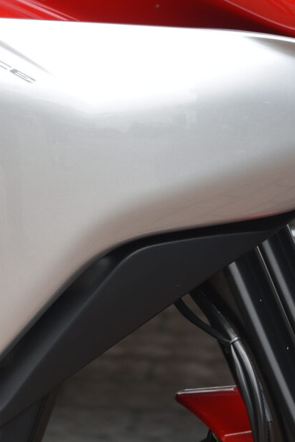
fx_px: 3278
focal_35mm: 267
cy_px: 166
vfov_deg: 7.7
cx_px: -10
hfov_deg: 5.1
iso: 100
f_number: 5
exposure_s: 1/100
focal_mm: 65
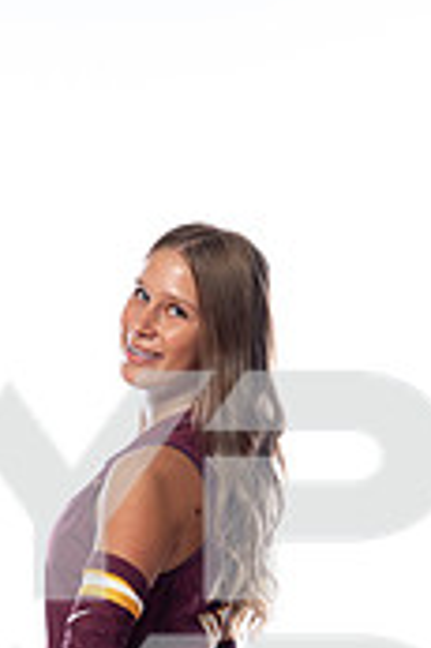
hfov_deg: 10.5
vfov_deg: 15.3
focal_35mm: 130
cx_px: 169
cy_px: 753
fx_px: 2339
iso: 640
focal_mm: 50
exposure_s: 1/250
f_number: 5.6
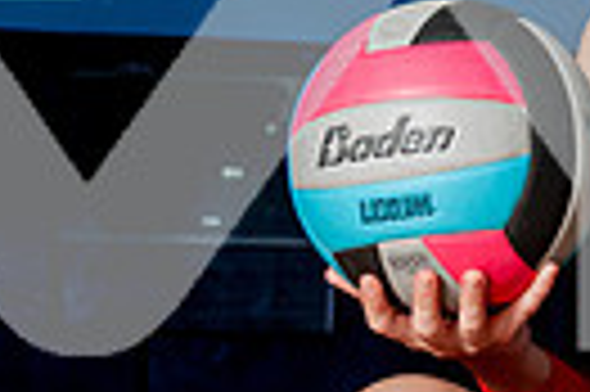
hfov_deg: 12.1
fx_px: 2668
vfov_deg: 8.4
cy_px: 115
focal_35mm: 163
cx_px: 842
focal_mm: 36
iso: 250
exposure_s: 1/200
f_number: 5
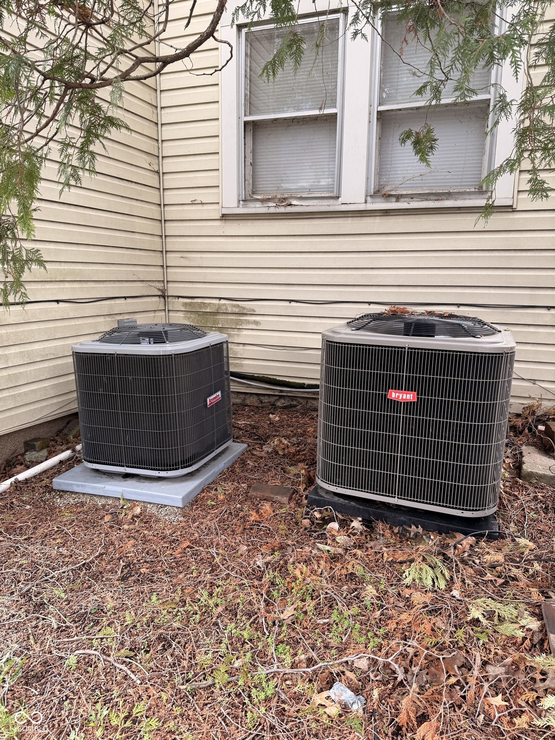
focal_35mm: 24
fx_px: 513
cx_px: 278
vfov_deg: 71.6
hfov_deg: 56.8
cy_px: 370
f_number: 1.78
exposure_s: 1/121
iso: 100
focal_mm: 6.76
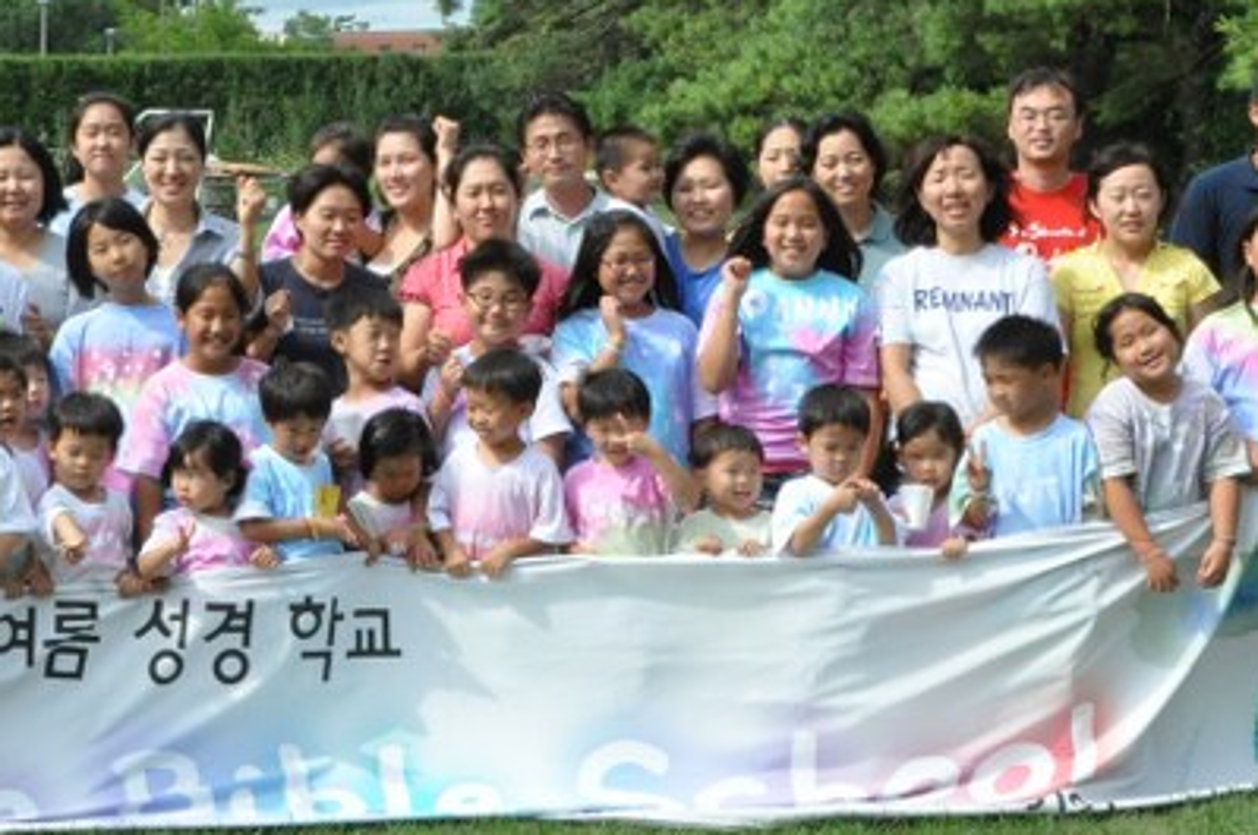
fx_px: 3490
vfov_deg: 13.6
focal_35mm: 100
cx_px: 341
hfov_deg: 20.3
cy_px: 227
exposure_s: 1/800
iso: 1600
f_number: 14
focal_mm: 26
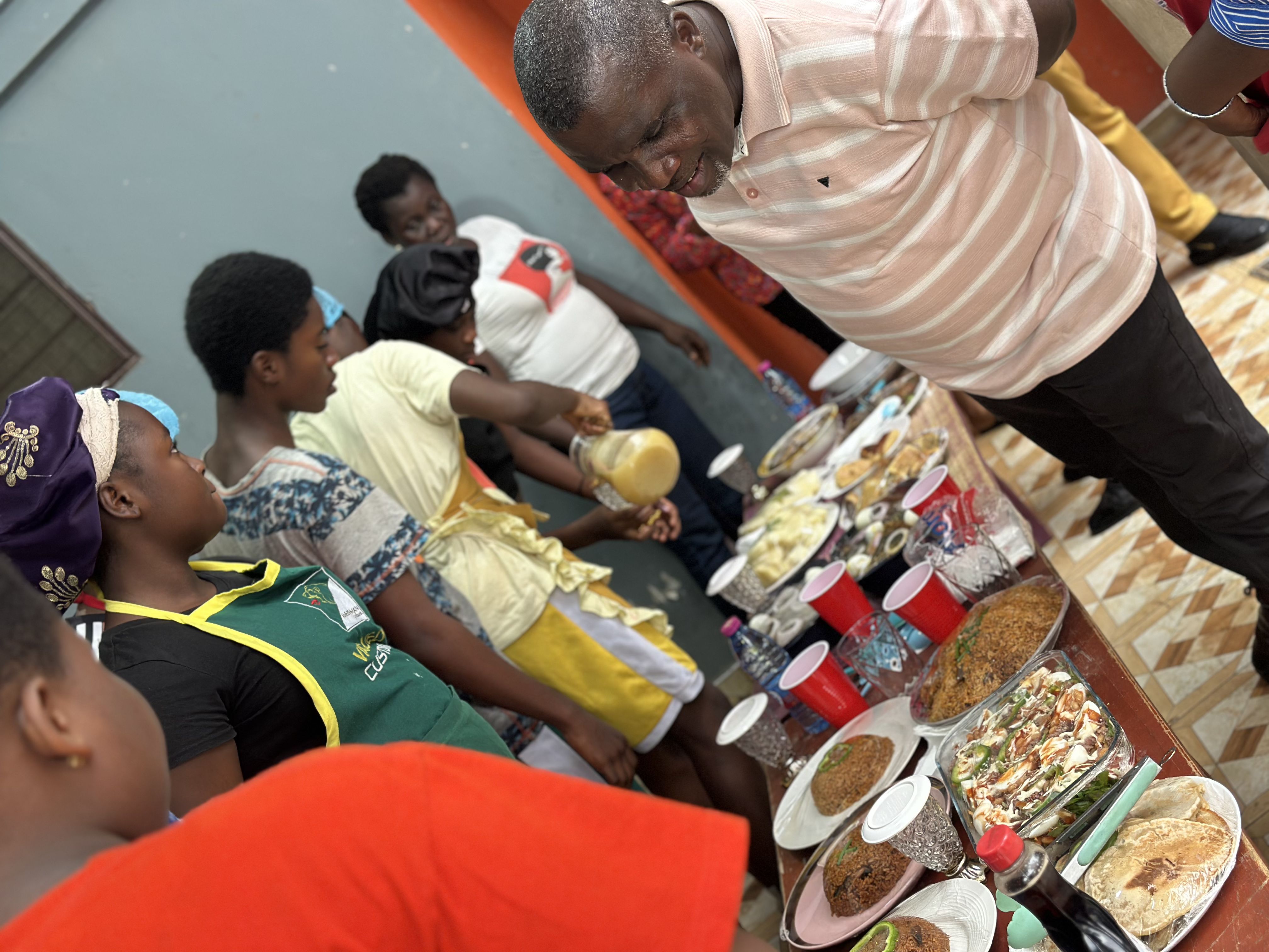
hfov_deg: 39.7
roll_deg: +43.8
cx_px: 634
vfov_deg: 30.3
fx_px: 1760
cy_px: 476
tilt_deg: -9.4
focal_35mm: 48
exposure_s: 1/50
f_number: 1.78
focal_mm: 6.86
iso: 160
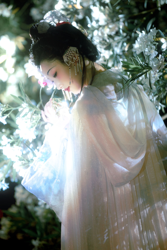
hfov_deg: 16.1
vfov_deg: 23.9
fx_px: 591
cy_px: 125
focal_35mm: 85
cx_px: 84
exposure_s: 1/160
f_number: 1.4
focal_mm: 85
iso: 640
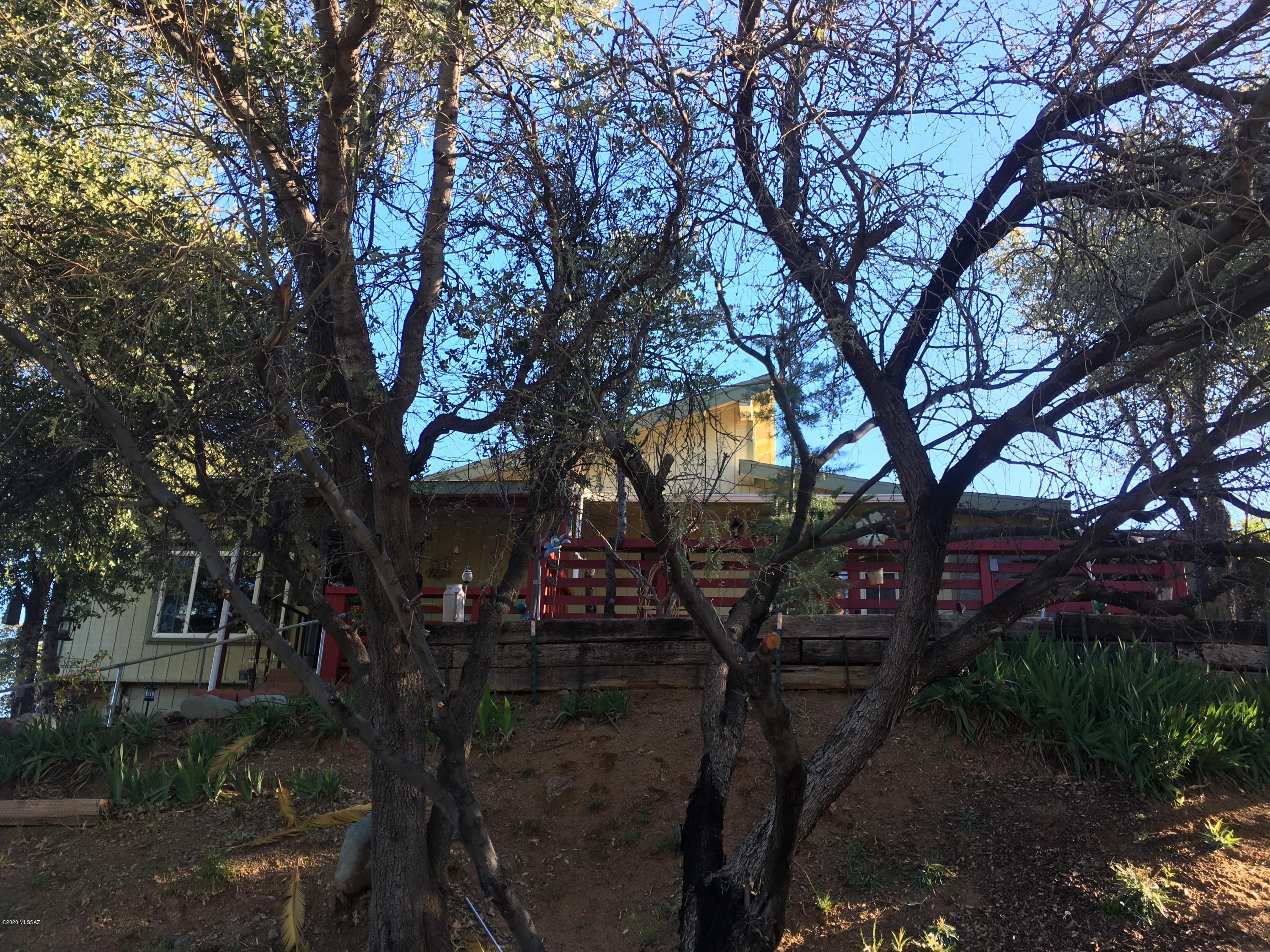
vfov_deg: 48.2
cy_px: 476
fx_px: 1064
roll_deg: -3.1
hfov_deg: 61.7
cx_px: 635
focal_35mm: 29
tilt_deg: +20.7
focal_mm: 4.15
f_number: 2.2
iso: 25
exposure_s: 1/175
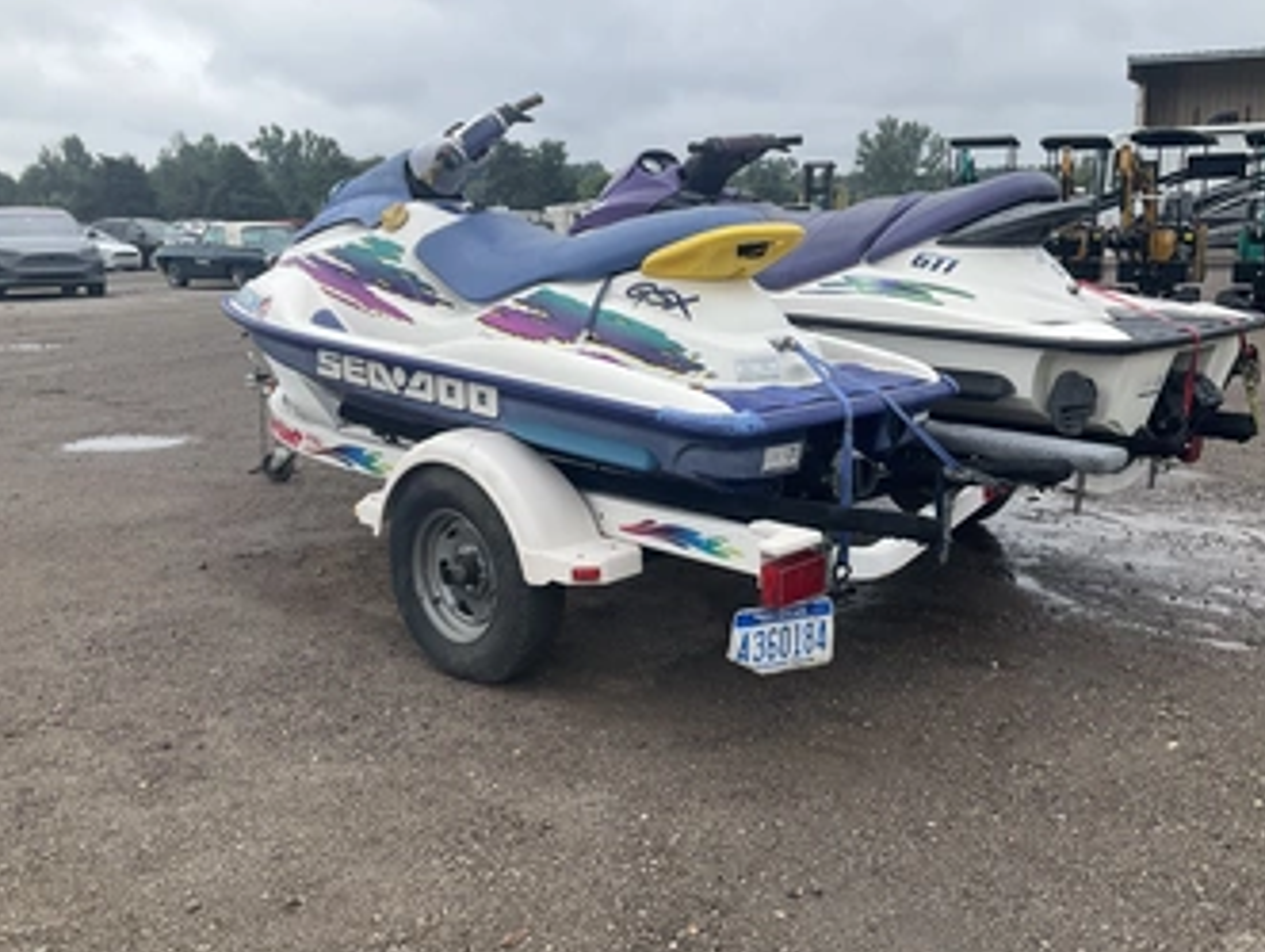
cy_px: 478
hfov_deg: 52.6
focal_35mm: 35
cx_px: 657
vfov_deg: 40.8
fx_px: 1280
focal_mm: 3
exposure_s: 1/792
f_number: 1.8
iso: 25
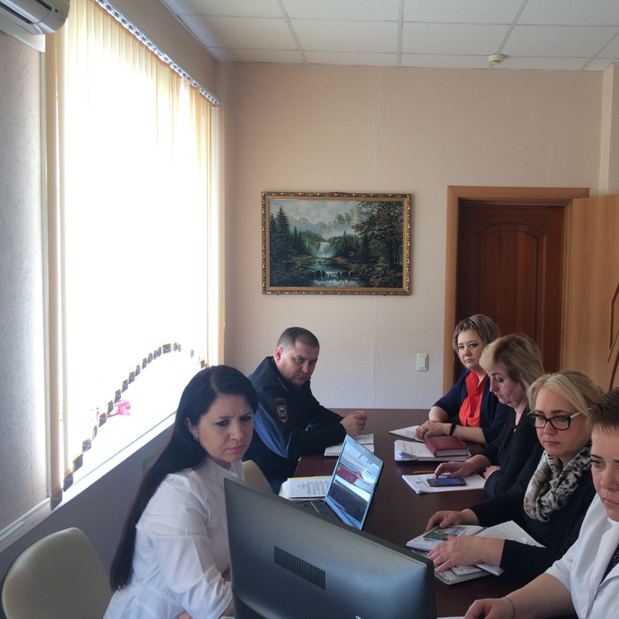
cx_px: 418
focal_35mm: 35
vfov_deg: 47.2
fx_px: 708
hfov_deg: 46.4
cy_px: 309
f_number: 2.2
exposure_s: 1/100
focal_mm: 4.15
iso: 50
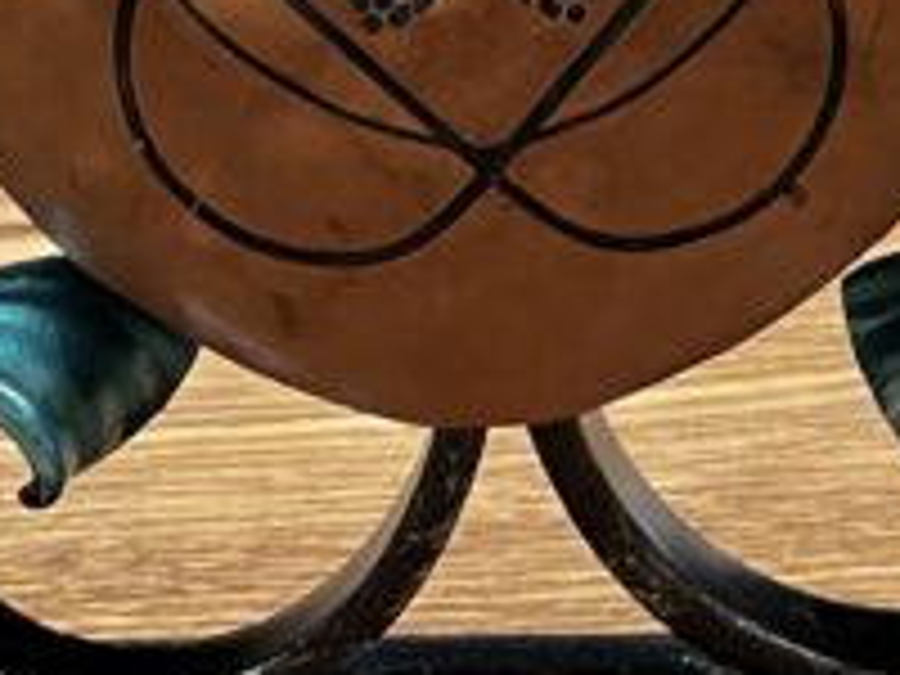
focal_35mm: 152
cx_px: 567
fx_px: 3952
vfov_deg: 9.2
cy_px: -644
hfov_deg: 13.0
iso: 250
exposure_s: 1/50
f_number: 1.6
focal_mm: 5.1
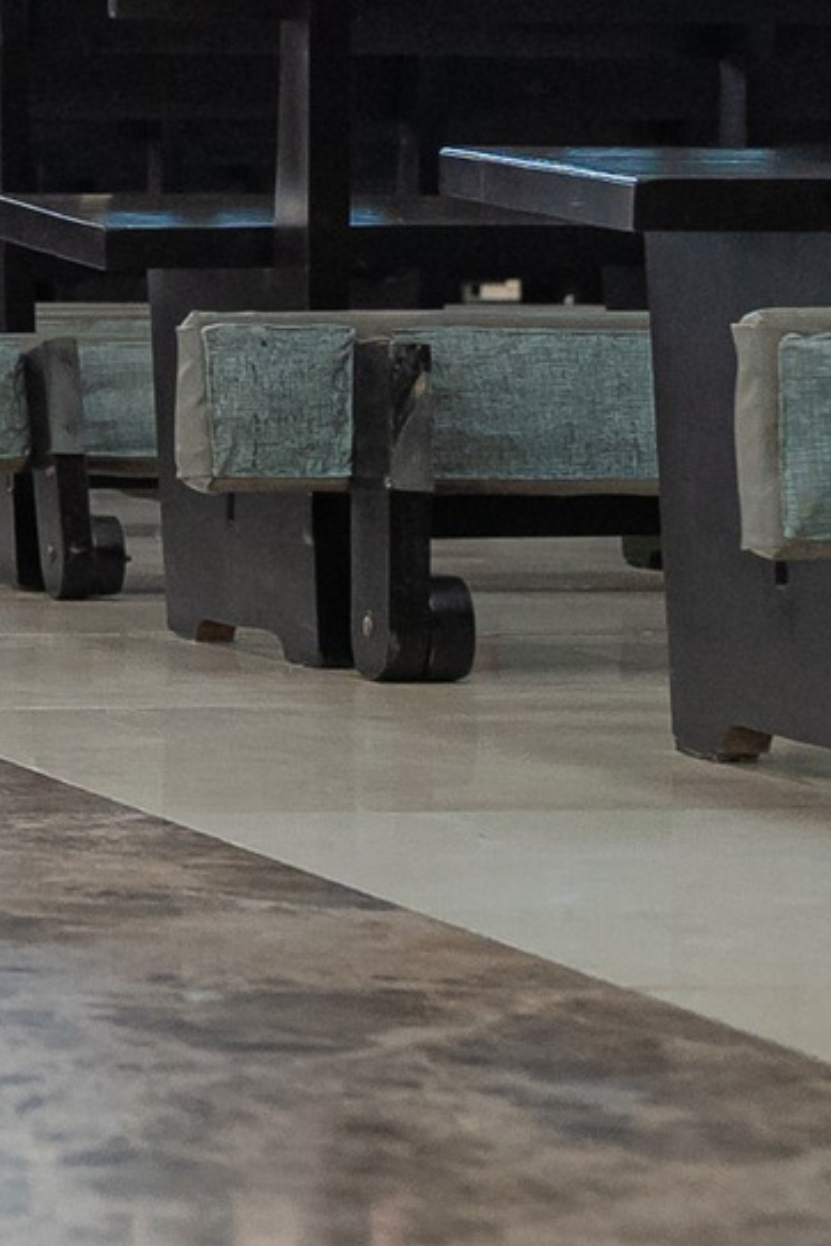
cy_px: -189
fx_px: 4570
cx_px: -1175
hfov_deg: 9.3
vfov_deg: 15.1
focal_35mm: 132
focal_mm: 28
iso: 2500
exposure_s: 1/500
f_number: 3.5
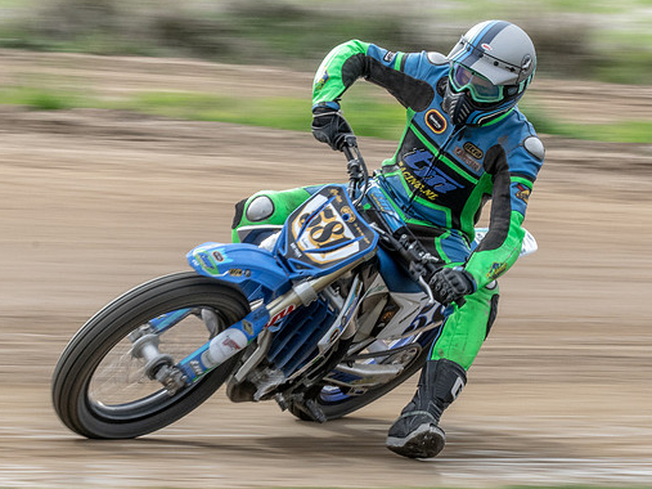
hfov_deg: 5.0
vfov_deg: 3.8
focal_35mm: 394
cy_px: 246
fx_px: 7419
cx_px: 257
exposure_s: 1/100
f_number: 22
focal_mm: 150
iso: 640
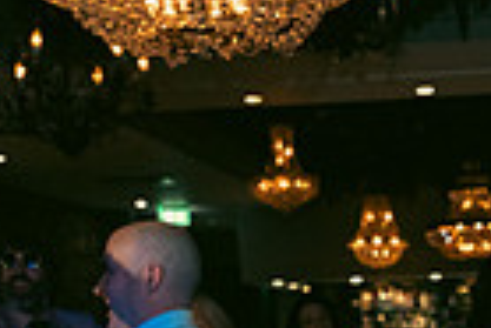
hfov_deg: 19.7
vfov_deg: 12.6
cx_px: 516
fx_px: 1365
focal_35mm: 100
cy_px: 584
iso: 2500
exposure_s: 1/160
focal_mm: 24
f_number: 3.5
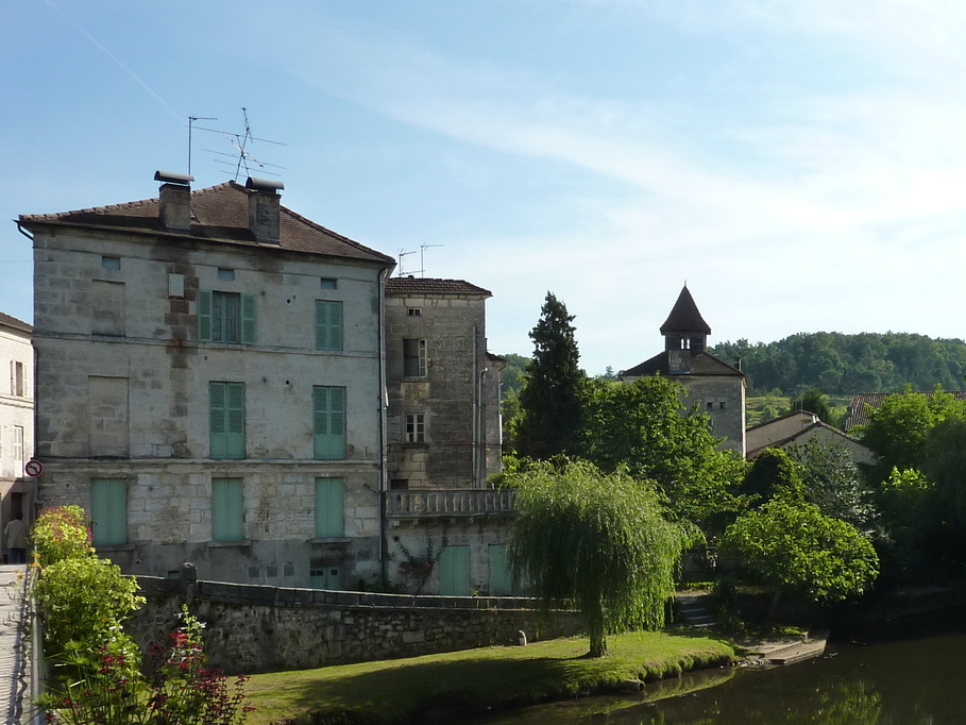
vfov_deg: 32.6
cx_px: 693
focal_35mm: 44
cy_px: 490
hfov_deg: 42.0
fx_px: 1228
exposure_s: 1/500
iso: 125
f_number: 4.5
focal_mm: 4.1
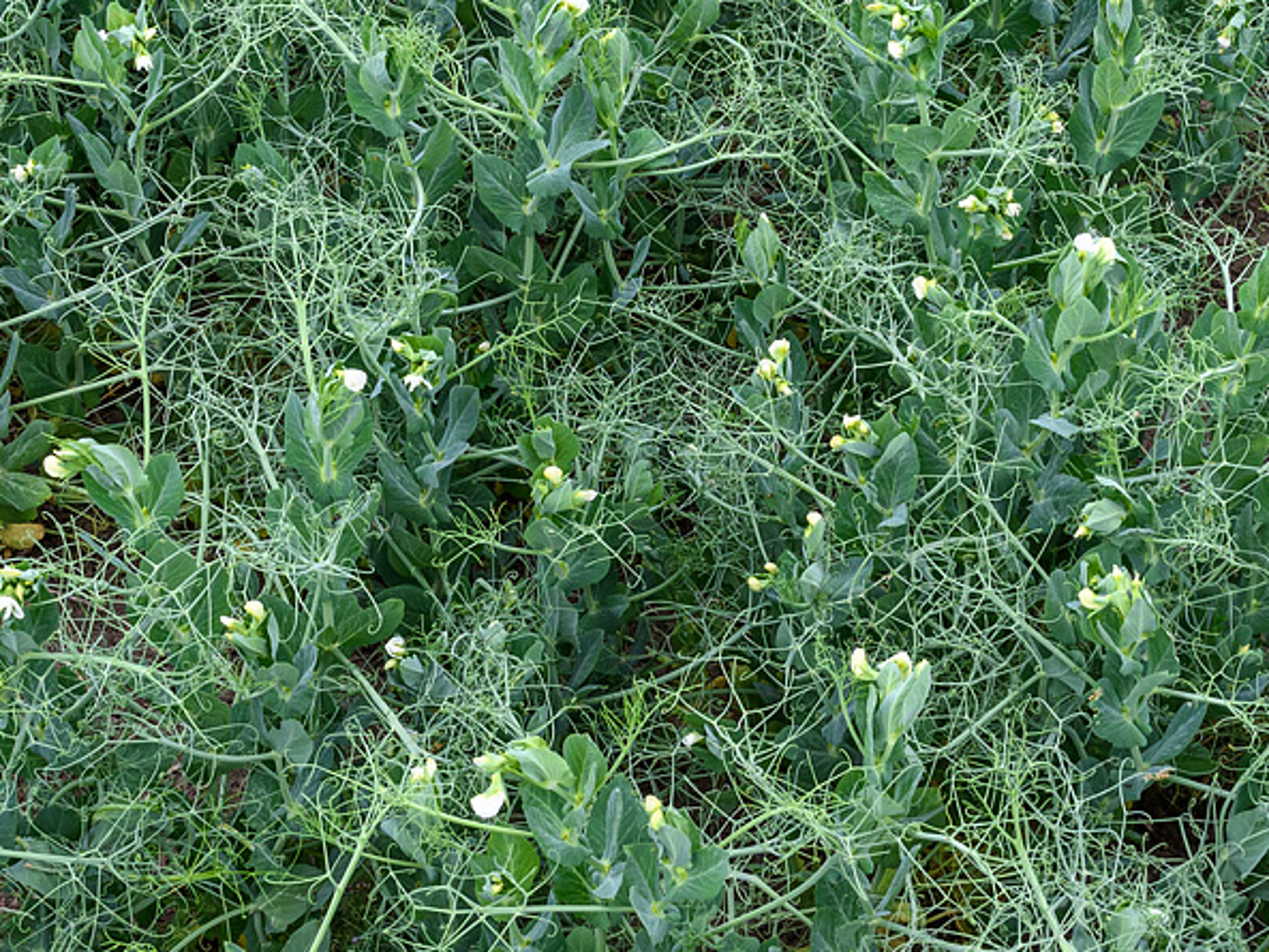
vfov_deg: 21.0
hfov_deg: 27.8
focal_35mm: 70
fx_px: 2567
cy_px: 588
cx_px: 614
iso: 400
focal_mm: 24
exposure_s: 1/160
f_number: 11
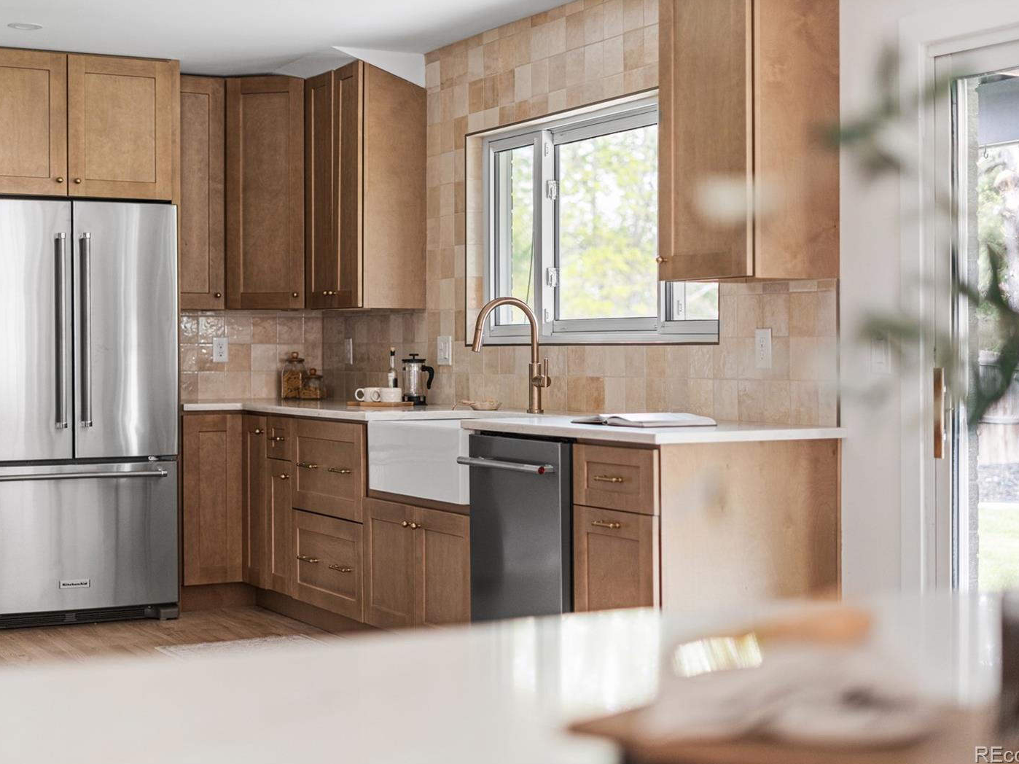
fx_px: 1619
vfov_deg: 26.6
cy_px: 382
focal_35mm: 55
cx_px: 510
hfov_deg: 34.9
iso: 500
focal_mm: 50
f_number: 1.8
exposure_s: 1/100
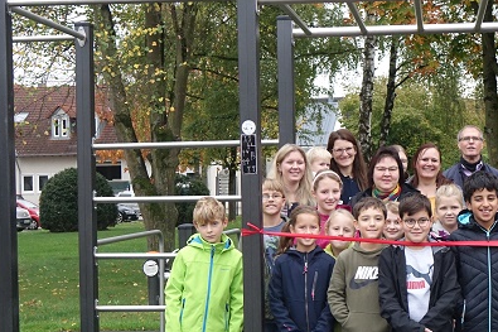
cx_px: 372
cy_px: 189
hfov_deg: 26.0
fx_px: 1065
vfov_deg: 17.7
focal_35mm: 77
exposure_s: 1/640
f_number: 2.8
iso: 800
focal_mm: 13.94
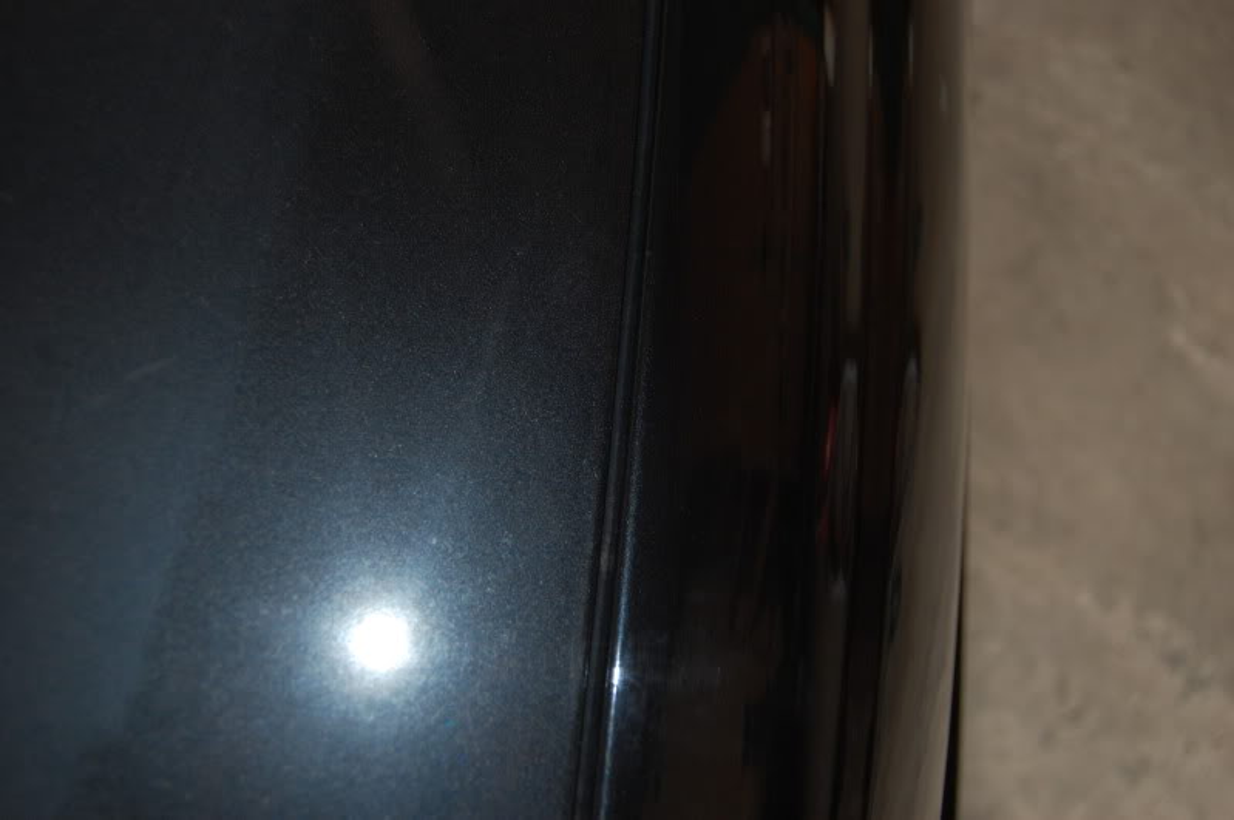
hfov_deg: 53.2
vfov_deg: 36.8
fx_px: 1233
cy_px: 410
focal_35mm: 36
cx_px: 617
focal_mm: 24
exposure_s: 1/60
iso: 320
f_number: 4
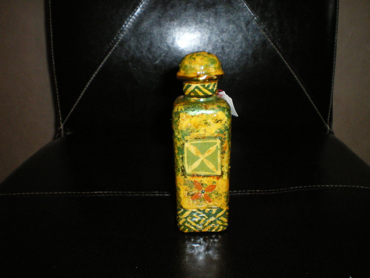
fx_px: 385
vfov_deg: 39.7
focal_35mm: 36
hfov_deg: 51.4
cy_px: 139
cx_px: 185
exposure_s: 1/50
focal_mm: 6.3
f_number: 4.6
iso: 500
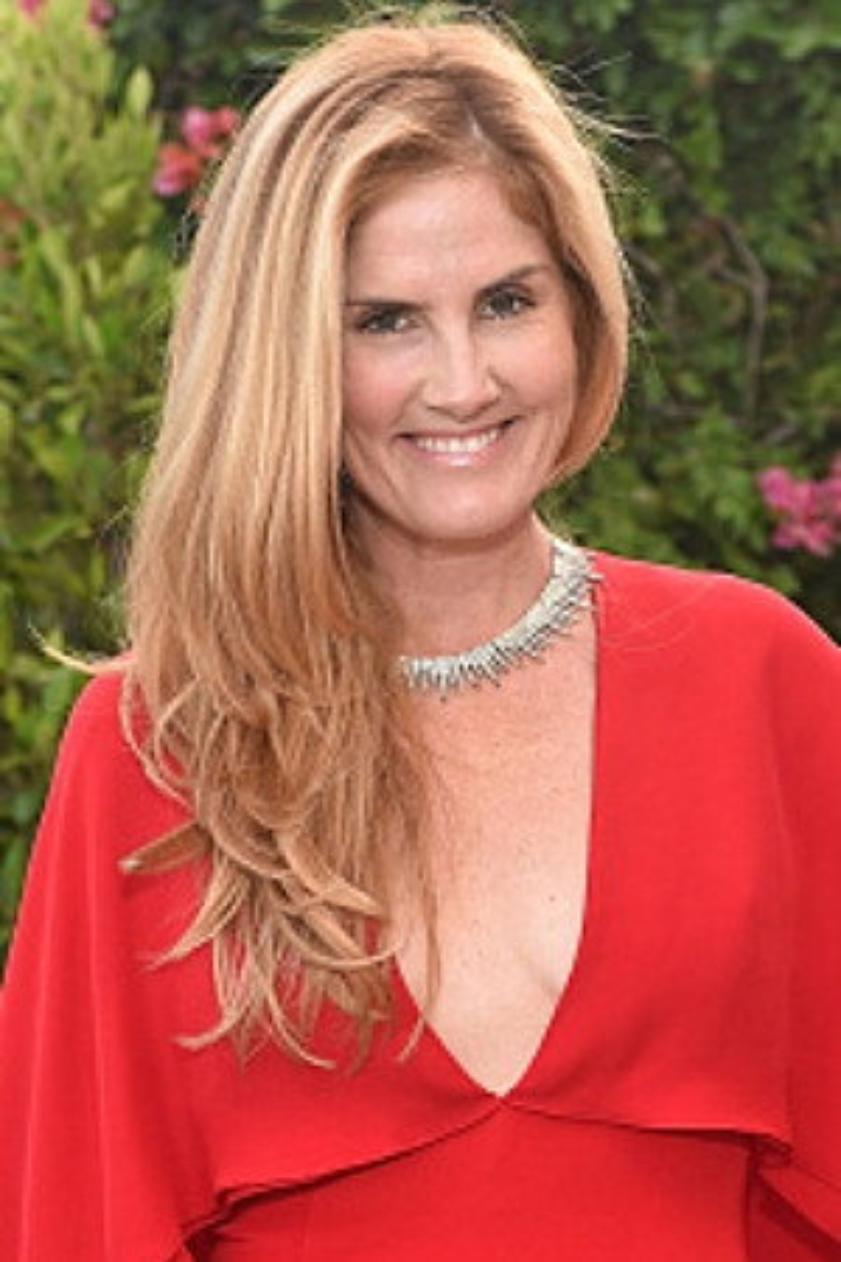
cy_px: 631
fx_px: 1822
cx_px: 420
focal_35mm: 52
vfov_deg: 38.2
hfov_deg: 26.0
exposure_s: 1/125
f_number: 4.5
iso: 200
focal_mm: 52
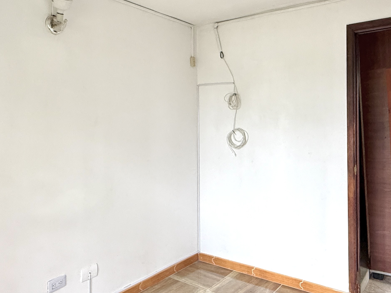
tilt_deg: +0.0
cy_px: 125
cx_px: 197
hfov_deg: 60.0
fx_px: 339
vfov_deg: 46.6
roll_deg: +0.5
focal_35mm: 30
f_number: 2.2
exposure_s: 1/67
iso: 320
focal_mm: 2.22
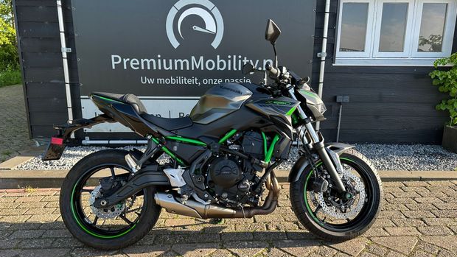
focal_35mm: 27
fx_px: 327
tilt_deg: -12.9
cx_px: 230
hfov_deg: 69.9
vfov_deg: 42.9
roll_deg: -1.1
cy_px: 130
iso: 80
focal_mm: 6.86
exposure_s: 1/646
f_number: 1.78
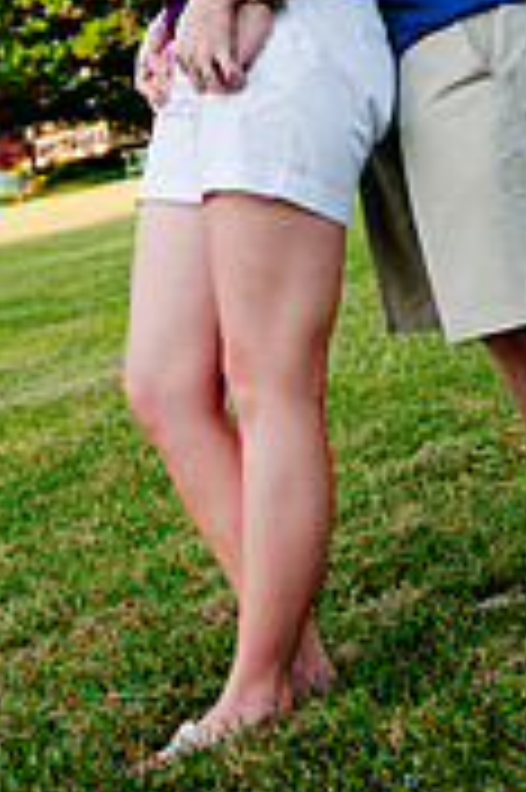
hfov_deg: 14.8
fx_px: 2020
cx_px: 299
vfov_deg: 21.5
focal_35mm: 92
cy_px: 18
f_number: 2.8
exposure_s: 1/1250
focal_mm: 24
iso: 200
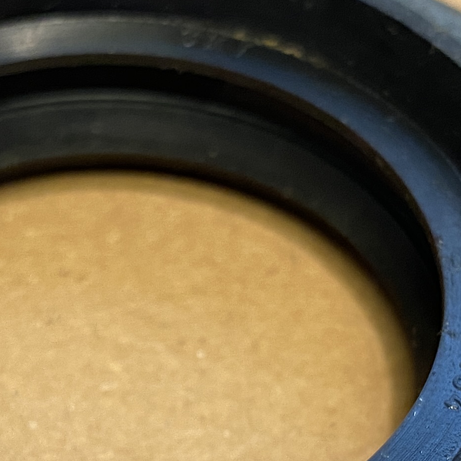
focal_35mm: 100
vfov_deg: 17.1
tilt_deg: -47.0
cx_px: 182
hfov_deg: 17.4
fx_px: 1507
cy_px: 441
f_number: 1.8
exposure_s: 1/50
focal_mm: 4.25
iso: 160
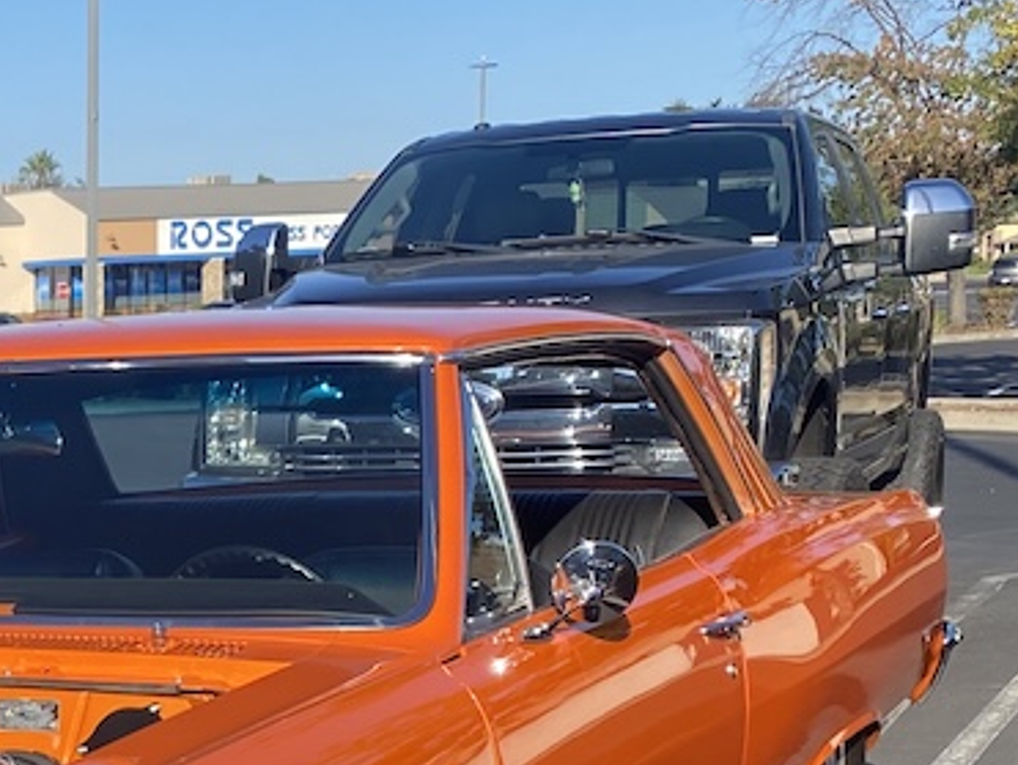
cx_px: -296
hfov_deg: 21.2
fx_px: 2473
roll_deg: +3.5
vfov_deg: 16.7
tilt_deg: -14.8
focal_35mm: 84
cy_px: 979
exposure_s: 1/1701
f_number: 1.8
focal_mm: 4.25
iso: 32
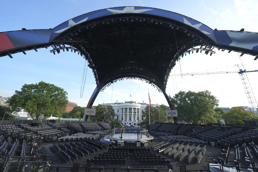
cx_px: 129
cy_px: 86
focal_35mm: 13
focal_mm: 13
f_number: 6.3
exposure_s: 1/250
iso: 250
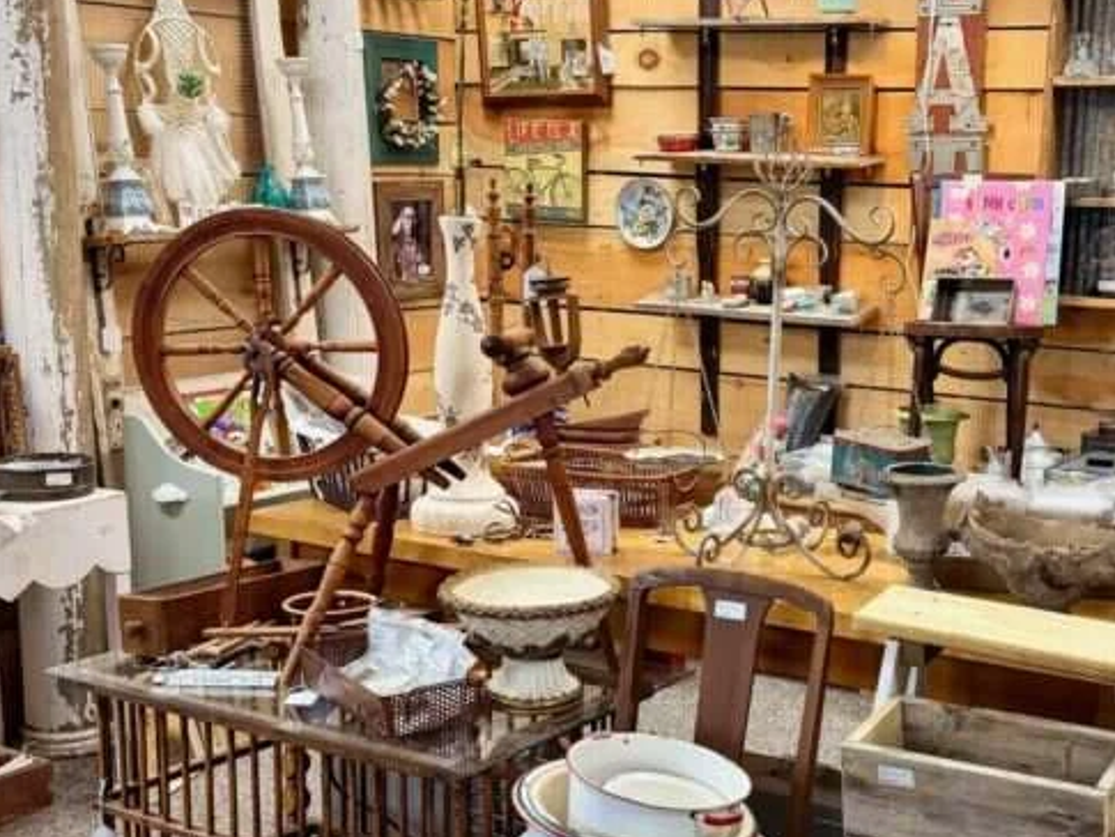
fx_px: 1224
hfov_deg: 47.3
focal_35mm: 38
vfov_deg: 37.6
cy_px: 483
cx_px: 823
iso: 200
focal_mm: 6.76
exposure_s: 1/120
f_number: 1.78
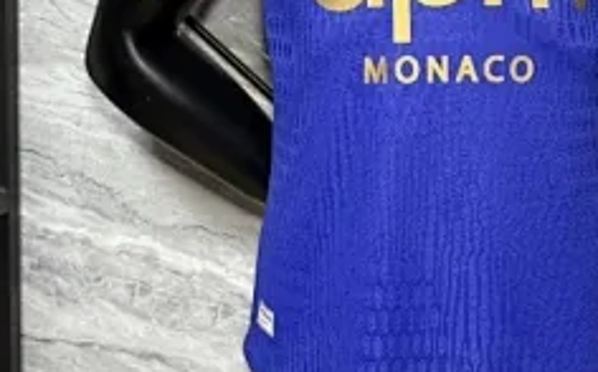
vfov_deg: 22.8
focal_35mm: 54
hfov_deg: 36.9
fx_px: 879
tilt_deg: -0.6
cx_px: 424
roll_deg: -0.7
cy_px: -13
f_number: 1.78
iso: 250
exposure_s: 1/50
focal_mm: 6.76
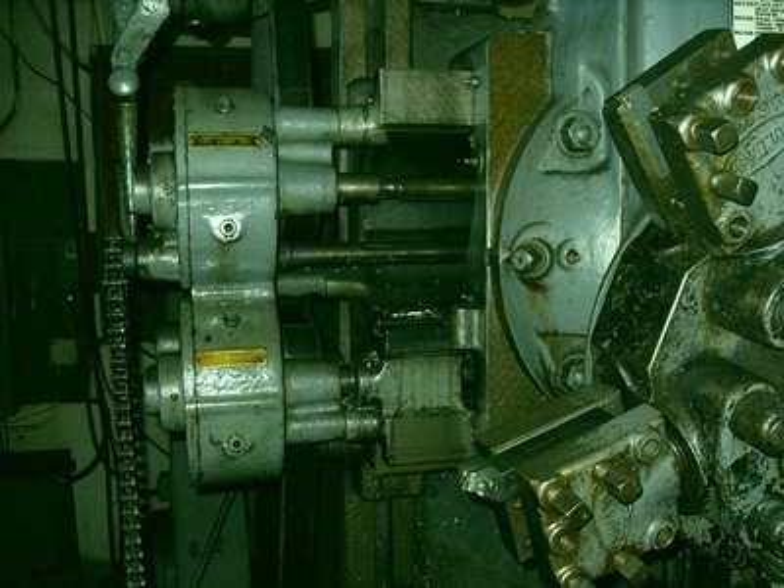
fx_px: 770
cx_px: 392
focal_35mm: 34
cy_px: 294
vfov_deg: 41.8
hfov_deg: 54.0
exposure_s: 1/45
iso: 100
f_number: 2.8
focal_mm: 6.3
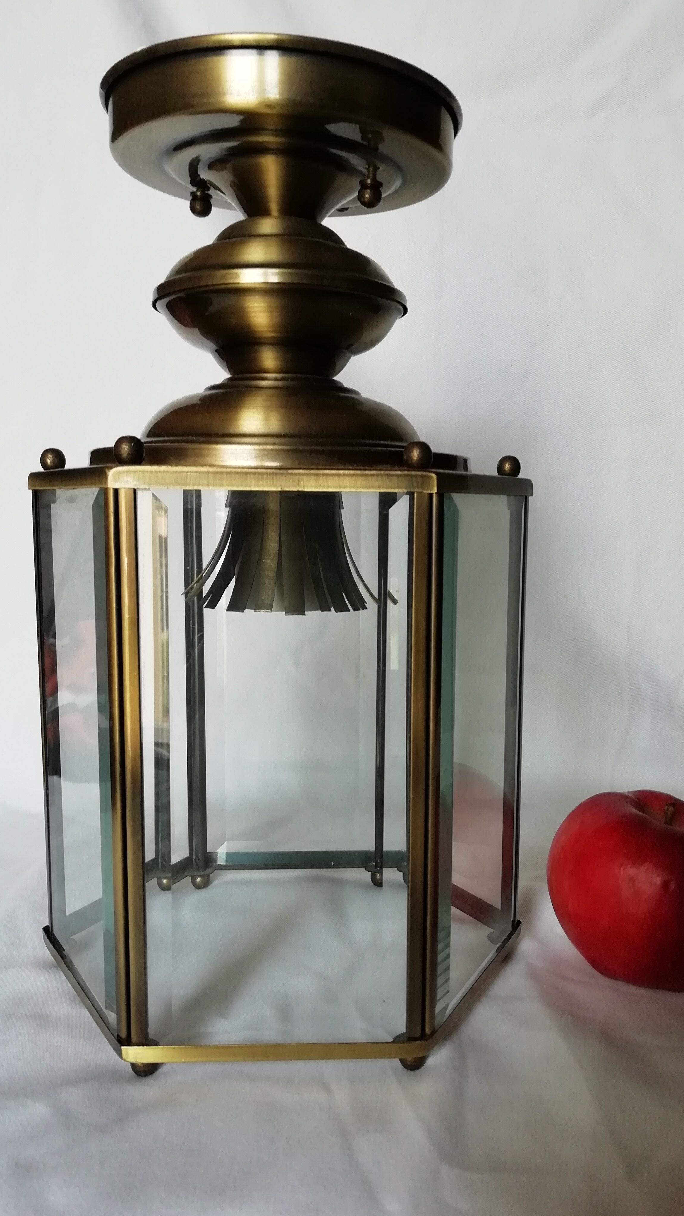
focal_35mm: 29
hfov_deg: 40.1
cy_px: 617
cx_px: 375
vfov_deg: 66.1
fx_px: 935
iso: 64
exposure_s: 1/50
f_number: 2.2
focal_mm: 3.46
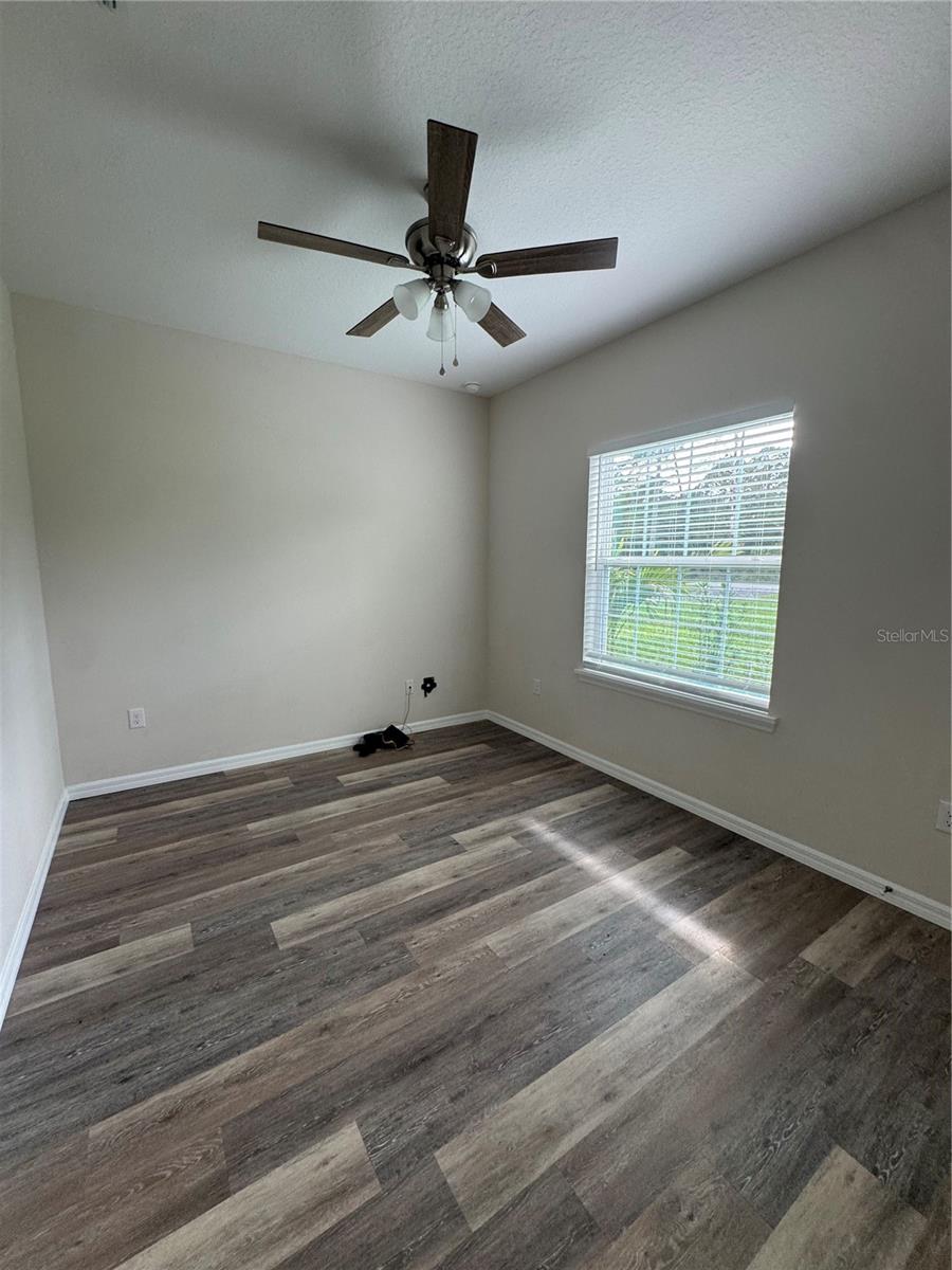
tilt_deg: -8.1
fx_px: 513
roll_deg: +0.9
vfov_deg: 102.1
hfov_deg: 85.7
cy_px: 635
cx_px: 476
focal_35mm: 14
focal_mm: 2.22
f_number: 2.2
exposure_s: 1/99
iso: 160
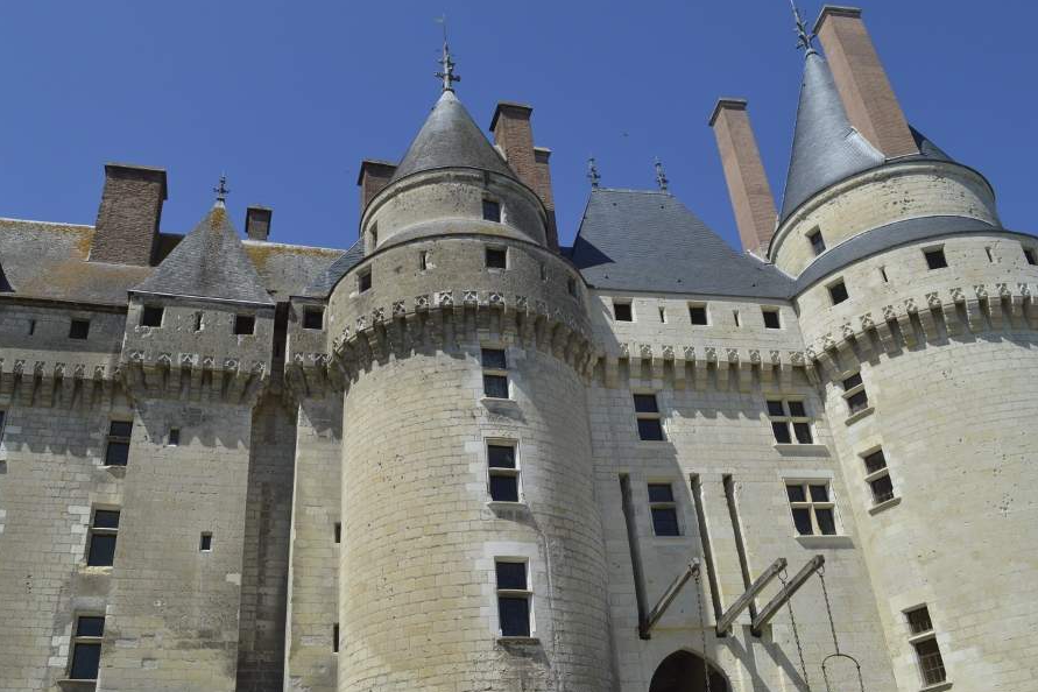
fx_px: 894
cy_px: 357
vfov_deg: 42.3
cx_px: 480
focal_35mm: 31
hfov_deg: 60.2
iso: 100
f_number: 9
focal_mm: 18
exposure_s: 1/250
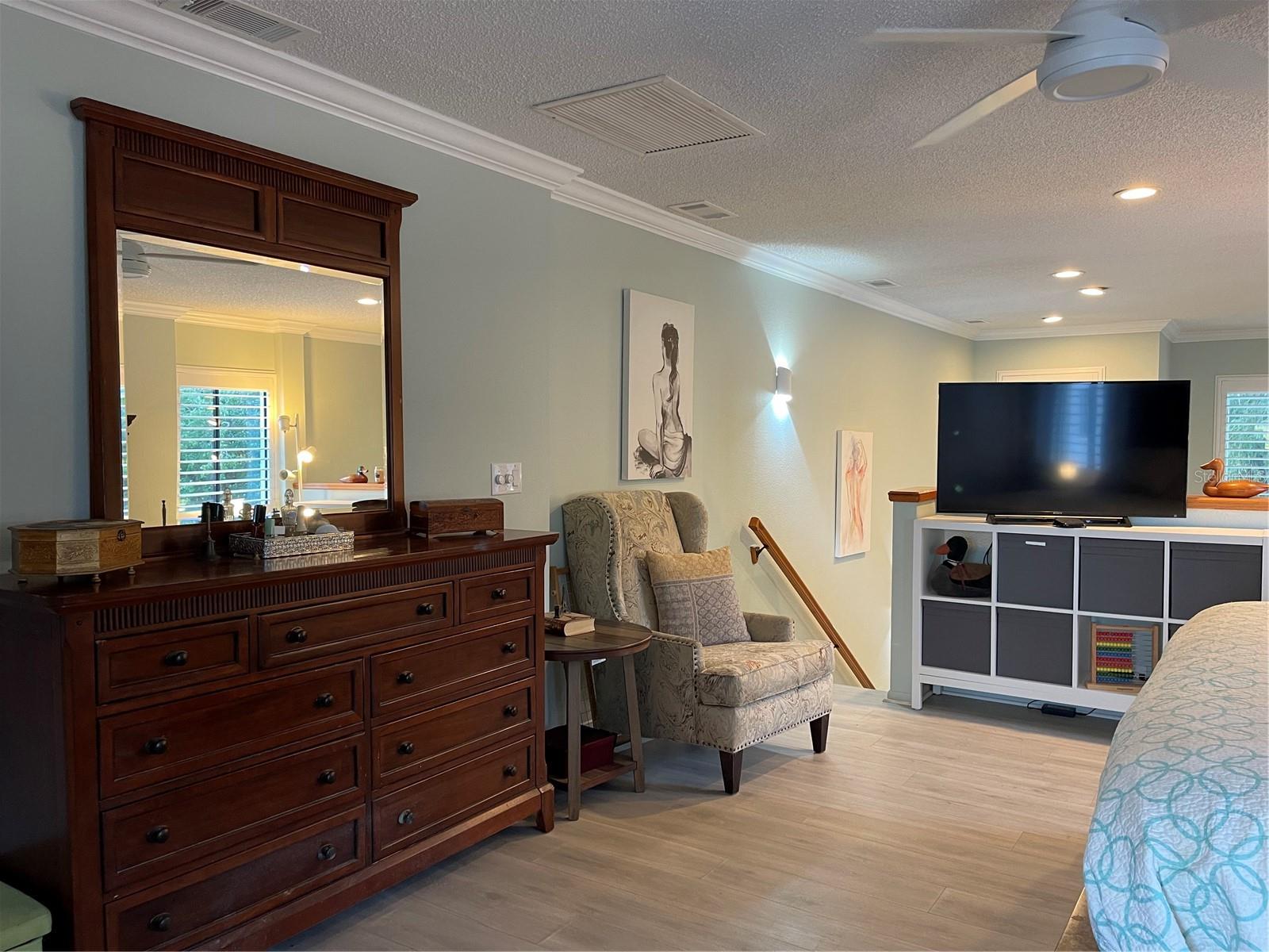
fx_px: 916
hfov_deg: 69.4
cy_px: 476
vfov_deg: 54.9
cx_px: 634
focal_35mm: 25
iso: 160
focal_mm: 5.1
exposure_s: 1/60
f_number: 1.6
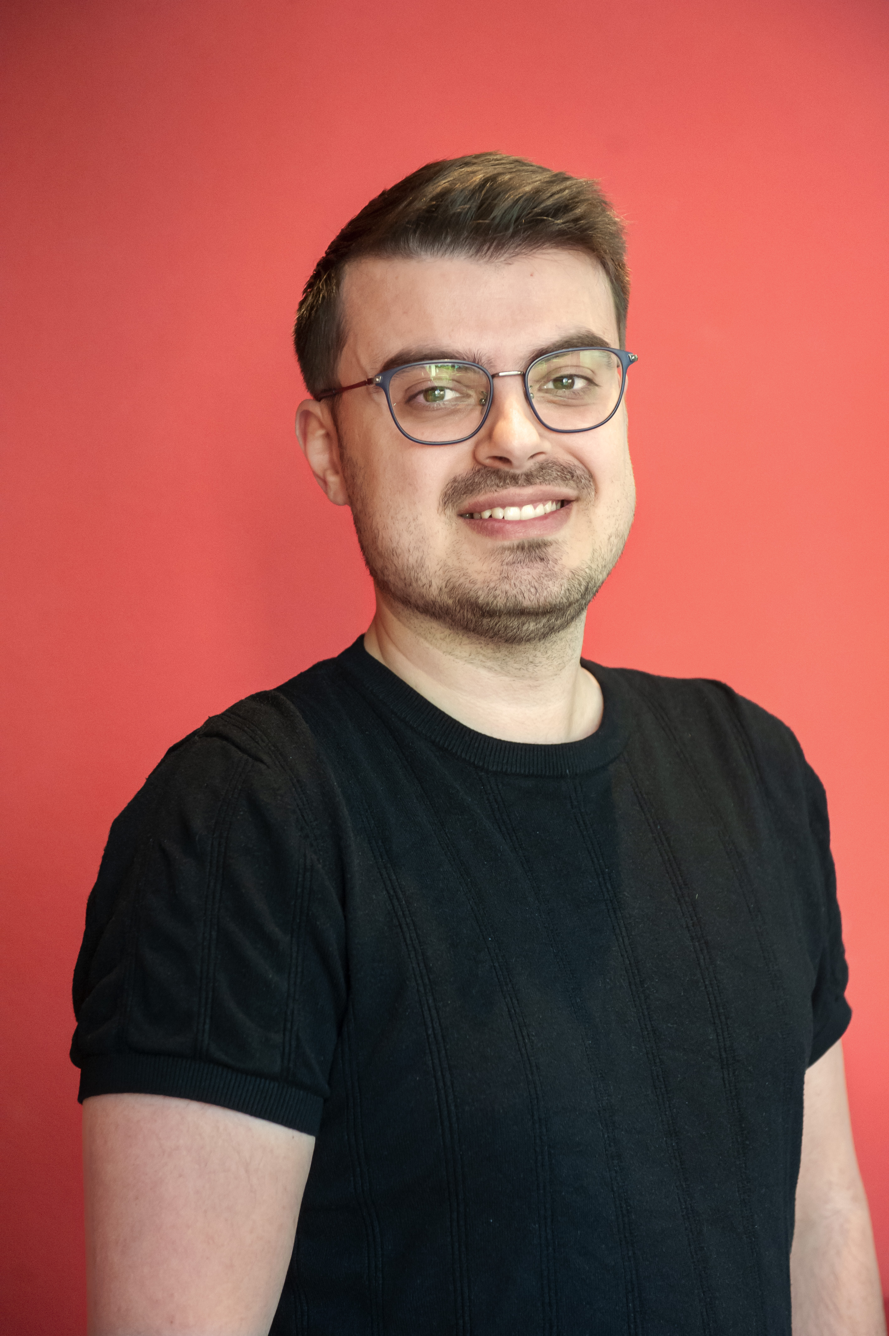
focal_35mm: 70
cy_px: 668
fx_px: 2596
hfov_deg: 19.4
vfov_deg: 28.9
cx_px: 444
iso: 2000
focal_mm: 70
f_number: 4
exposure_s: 1/125
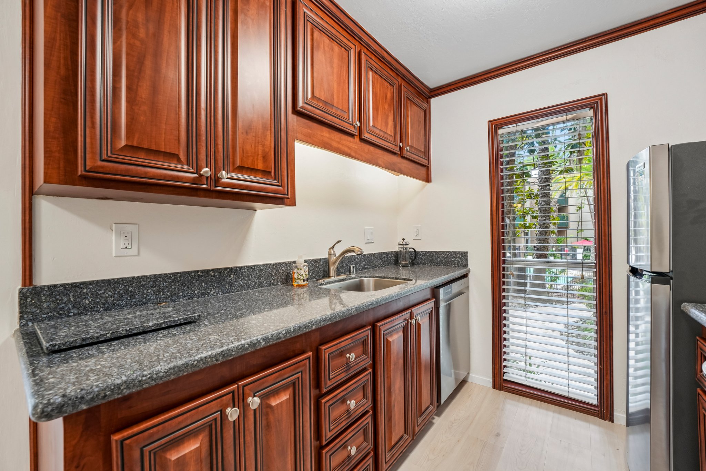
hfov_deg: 104.3
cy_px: 236
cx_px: 353
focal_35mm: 14
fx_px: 275
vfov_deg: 81.2
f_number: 8
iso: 640
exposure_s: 1/25
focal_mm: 14
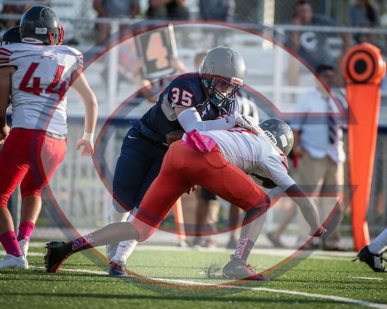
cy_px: 128
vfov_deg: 2.9
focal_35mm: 525
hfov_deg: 3.7
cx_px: 232
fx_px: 6016
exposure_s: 1/1000
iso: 200
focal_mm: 330
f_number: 4
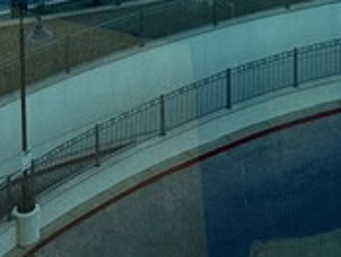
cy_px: -487
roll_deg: -0.1
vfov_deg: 8.8
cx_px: 441
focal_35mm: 141
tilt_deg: -5.8
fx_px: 1391
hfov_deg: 13.5
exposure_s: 1/213
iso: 64
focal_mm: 6.76
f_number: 1.78
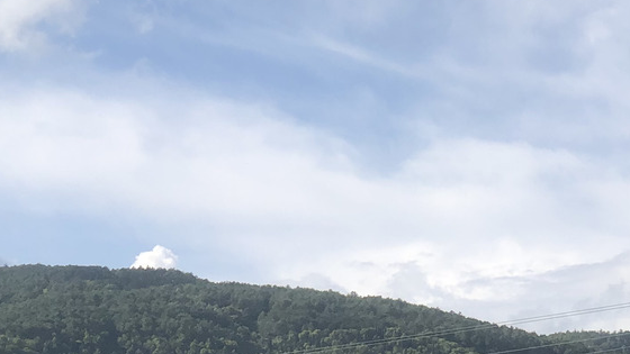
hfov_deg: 13.3
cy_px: 532
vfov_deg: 7.4
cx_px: 393
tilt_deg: +3.4
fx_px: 2706
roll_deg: +1.3
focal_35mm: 162
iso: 16
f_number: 2.4
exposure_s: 1/1245
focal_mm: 6
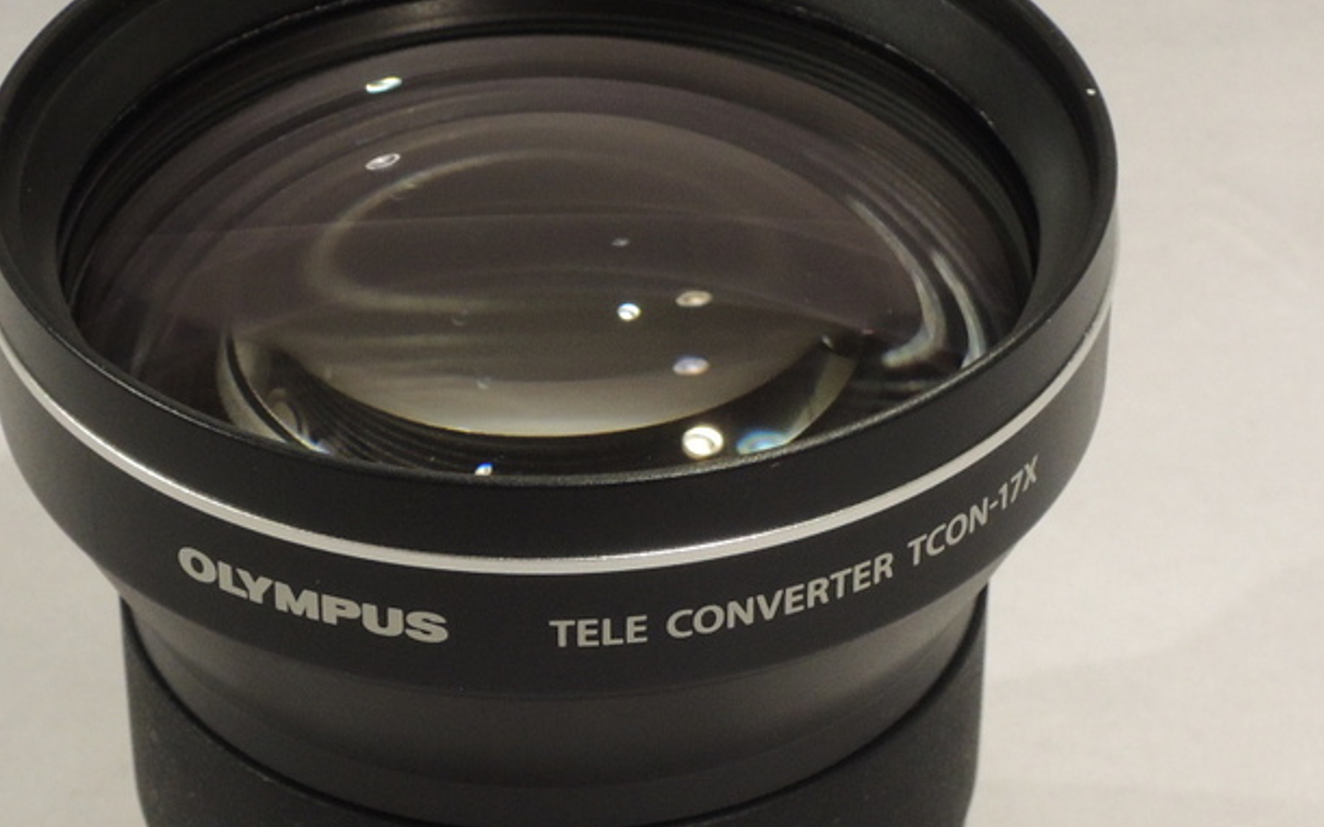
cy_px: 584
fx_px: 5267
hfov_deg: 14.3
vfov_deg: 9.0
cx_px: 573
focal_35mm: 146
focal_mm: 12.5
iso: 400
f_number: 4.5
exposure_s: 1/80
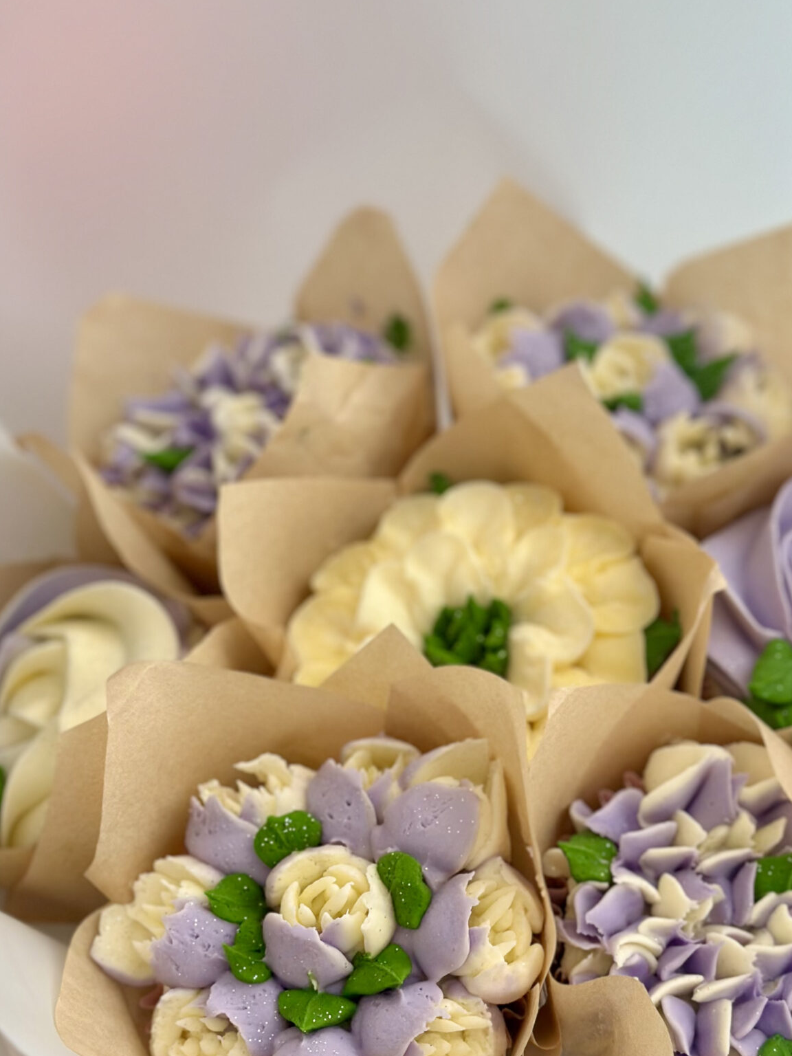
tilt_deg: -51.4
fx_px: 2440
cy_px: 658
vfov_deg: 24.4
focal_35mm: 80
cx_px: 489
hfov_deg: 18.4
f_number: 1.78
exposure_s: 1/161
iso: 80
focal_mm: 6.86
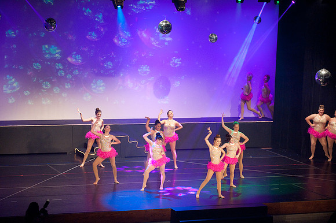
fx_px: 979
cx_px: 168
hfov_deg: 19.5
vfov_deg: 13.0
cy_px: 112
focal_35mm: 105
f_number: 4
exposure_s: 1/200
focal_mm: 105
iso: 3200
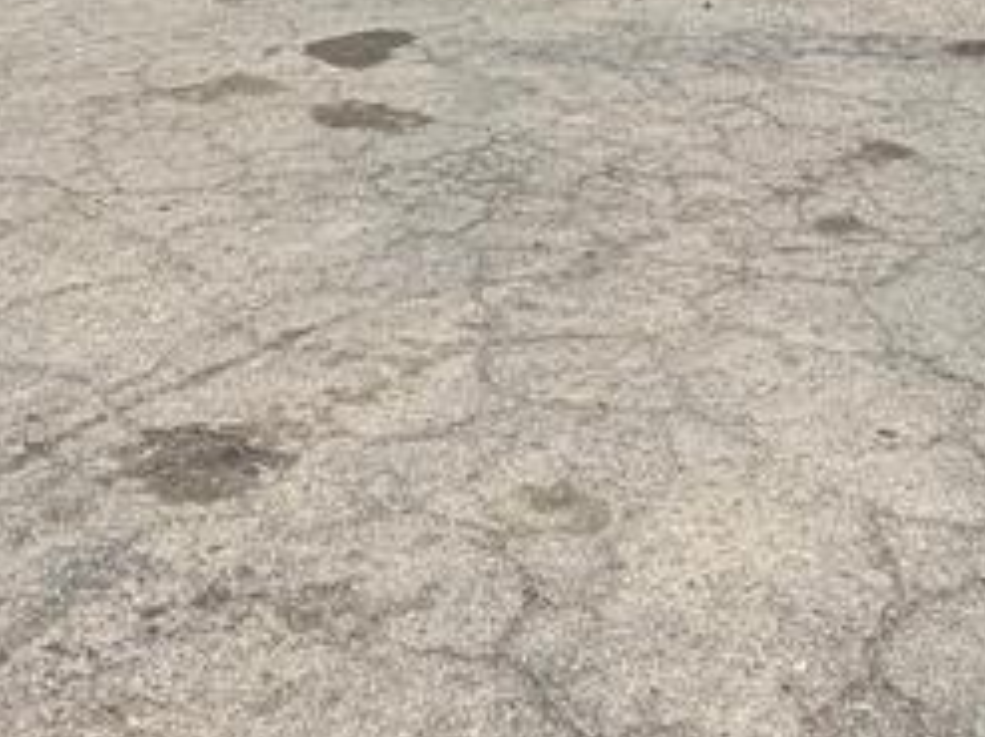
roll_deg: +2.2
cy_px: -191
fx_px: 1650
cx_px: 427
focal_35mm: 58
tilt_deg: -4.1
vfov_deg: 22.8
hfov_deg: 33.2
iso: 40
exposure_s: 1/734
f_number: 2.2
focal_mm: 2.22
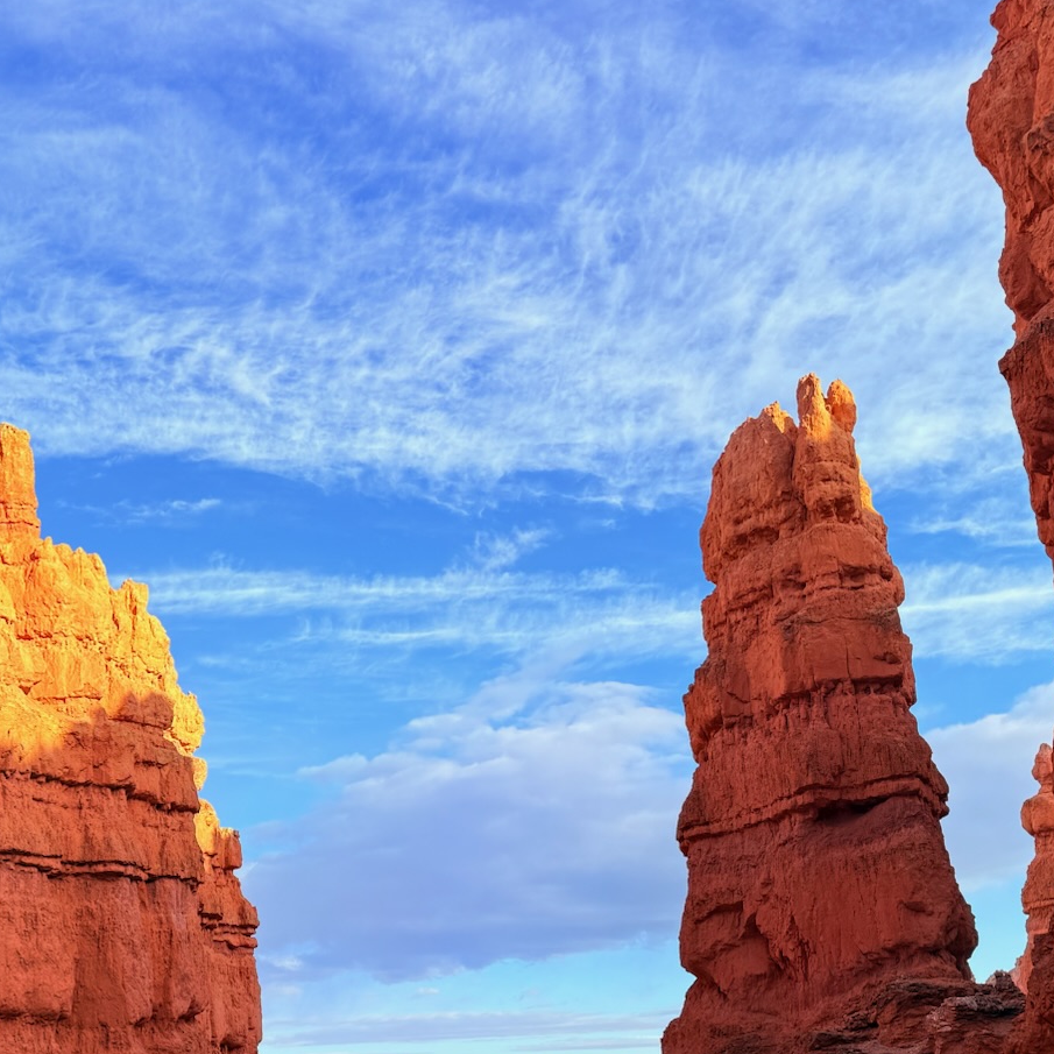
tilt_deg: +11.9
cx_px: 323
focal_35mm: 48
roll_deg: +0.6
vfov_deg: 34.8
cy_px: 752
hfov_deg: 34.9
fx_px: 1654
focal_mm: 6.76
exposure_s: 1/2169
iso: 80
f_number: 1.78
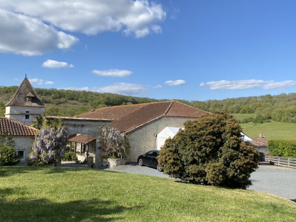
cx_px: 118
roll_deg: -1.1
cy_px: 121
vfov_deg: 42.9
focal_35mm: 33
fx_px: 282
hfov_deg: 54.9
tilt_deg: +1.5
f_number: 1.8
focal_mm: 4.25
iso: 32
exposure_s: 1/2625
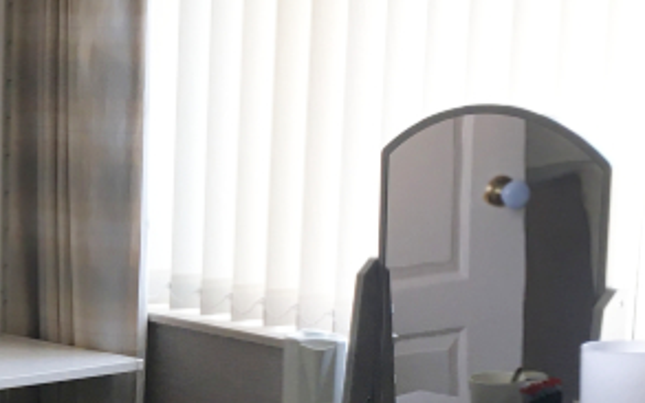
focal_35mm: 105
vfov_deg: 12.4
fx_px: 1845
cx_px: -150
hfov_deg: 18.7
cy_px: 368
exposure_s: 1/33
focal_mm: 4.2
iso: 25
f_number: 2.2
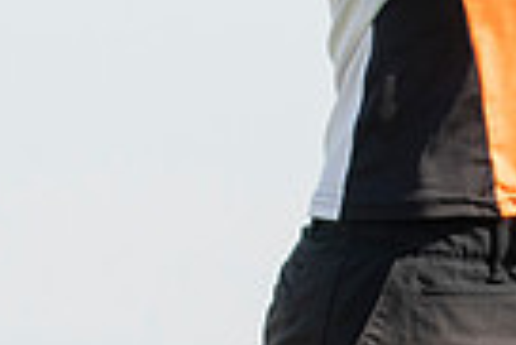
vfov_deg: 0.7
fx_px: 27463
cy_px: -366
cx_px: 171
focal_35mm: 1914
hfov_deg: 1.1
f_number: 4.5
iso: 400
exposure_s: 1/2000
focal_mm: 300
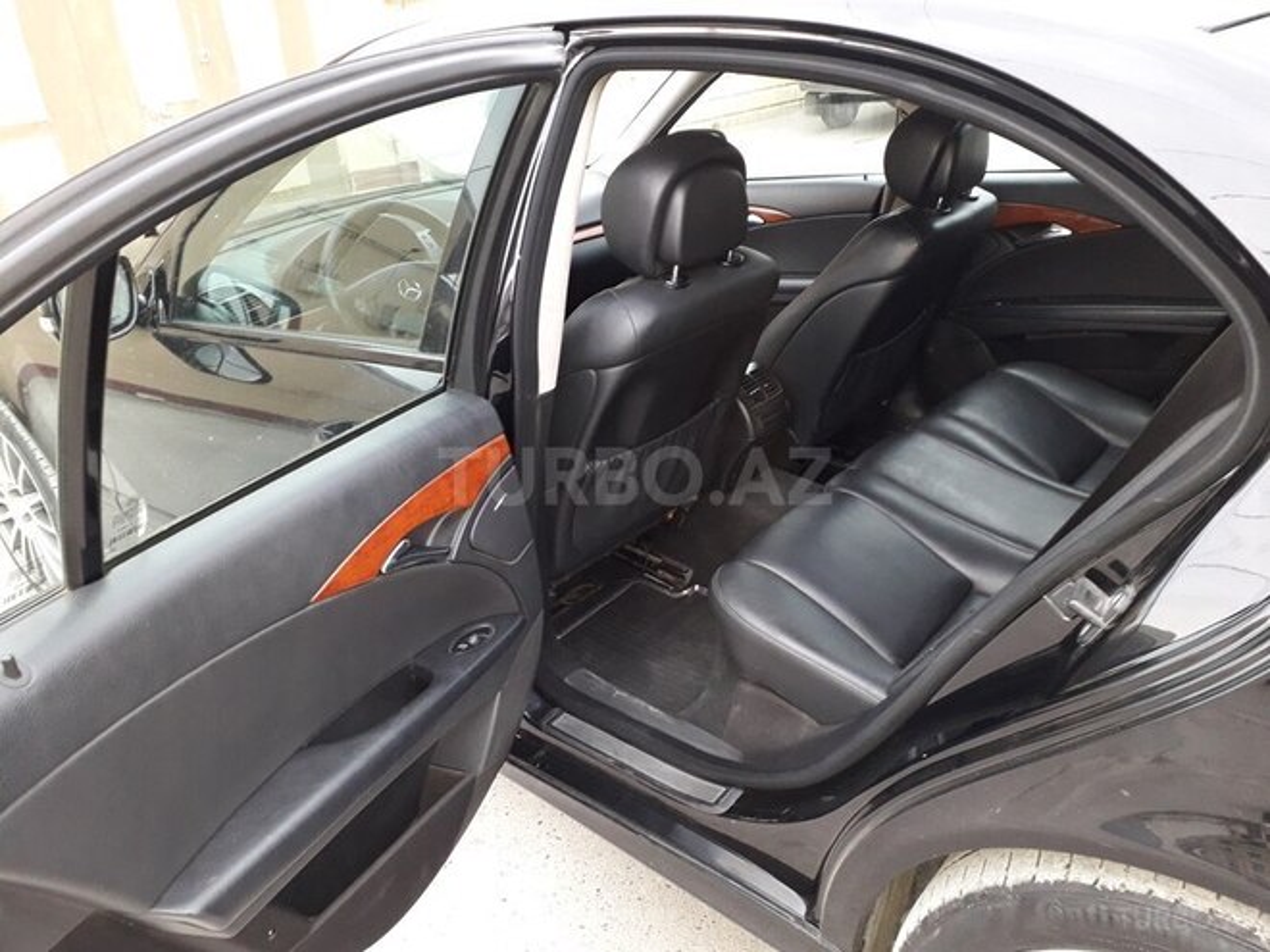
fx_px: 991
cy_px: 476
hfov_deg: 65.3
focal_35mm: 27
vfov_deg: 51.4
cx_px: 635
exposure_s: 1/33
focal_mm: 3.6
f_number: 1.9
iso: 200
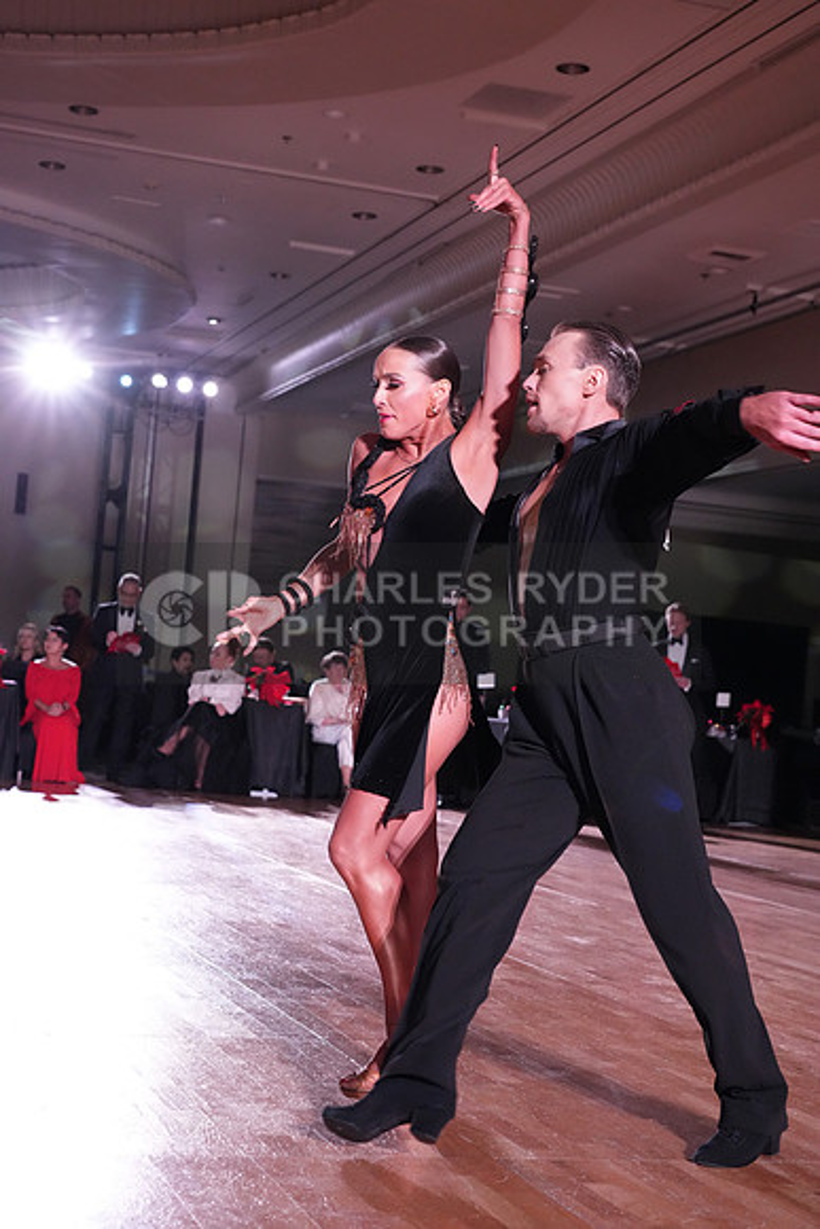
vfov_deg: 37.5
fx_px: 1810
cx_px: 410
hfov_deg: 25.5
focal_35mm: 53
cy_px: 614
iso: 6400
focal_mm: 53
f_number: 5
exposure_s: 1/320
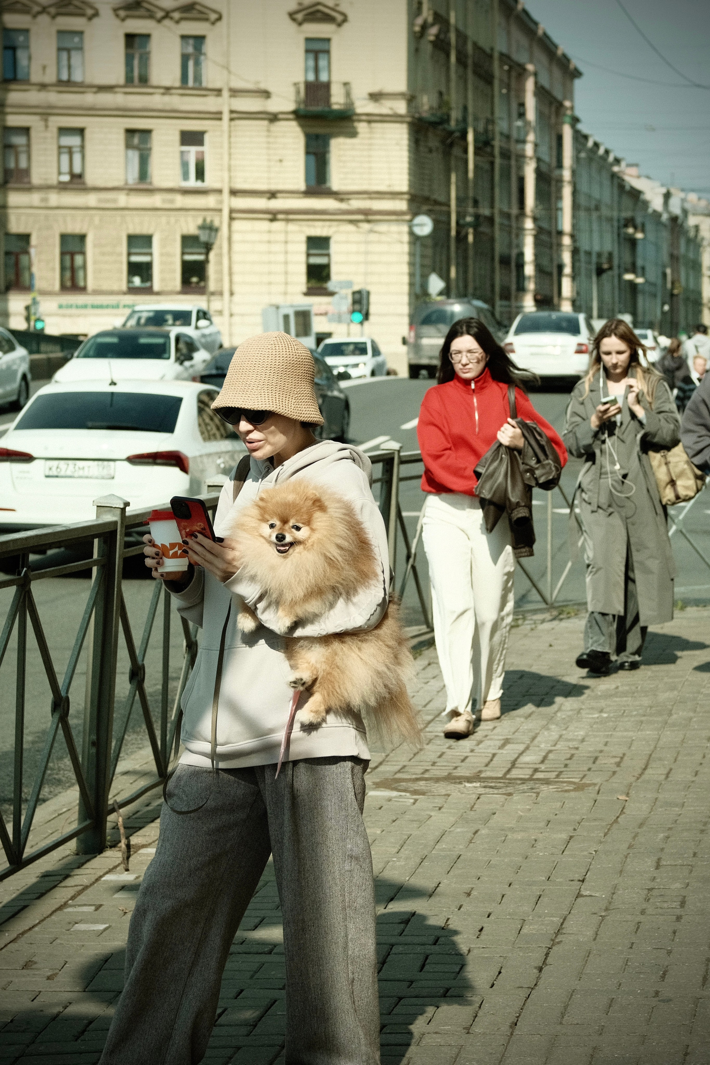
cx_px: 355
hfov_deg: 18.2
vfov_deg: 27.0
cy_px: 532
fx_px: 2219
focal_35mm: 75
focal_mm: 50
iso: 320
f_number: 4
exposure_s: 1/2900
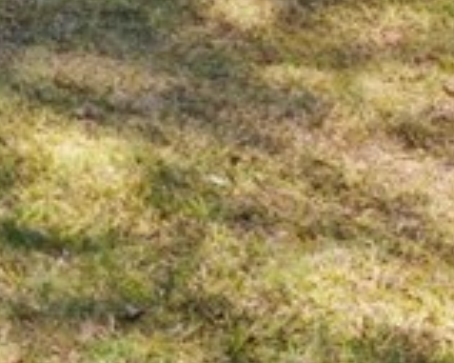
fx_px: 2028
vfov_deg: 9.6
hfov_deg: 11.4
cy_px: -316
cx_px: -487
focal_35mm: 151
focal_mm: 12.29
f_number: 2.8
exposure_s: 1/100
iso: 130
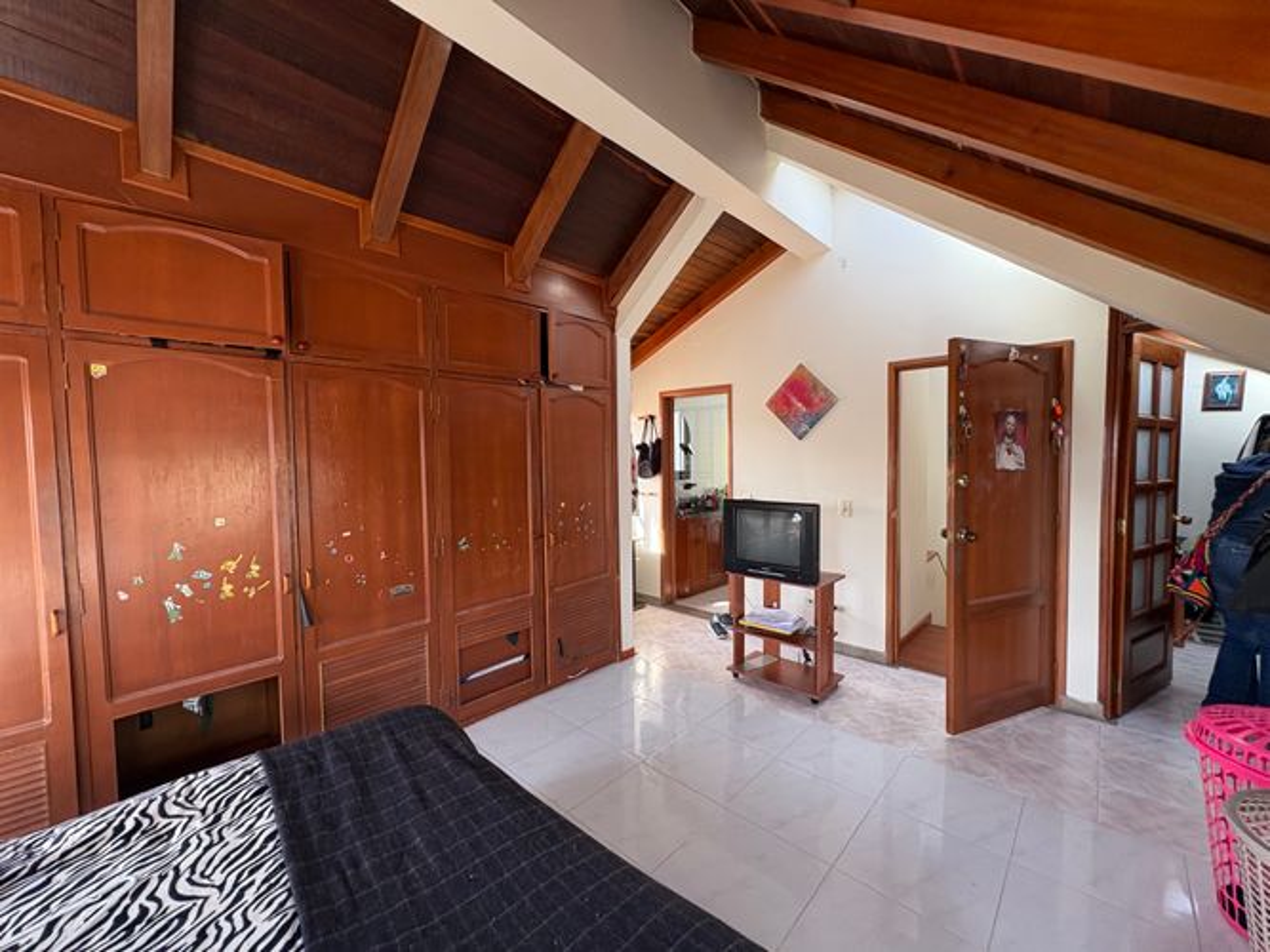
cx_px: 635
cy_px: 476
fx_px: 514
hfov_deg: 102.1
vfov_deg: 85.7
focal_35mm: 14
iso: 160
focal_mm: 2.22
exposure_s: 1/99
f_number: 2.2
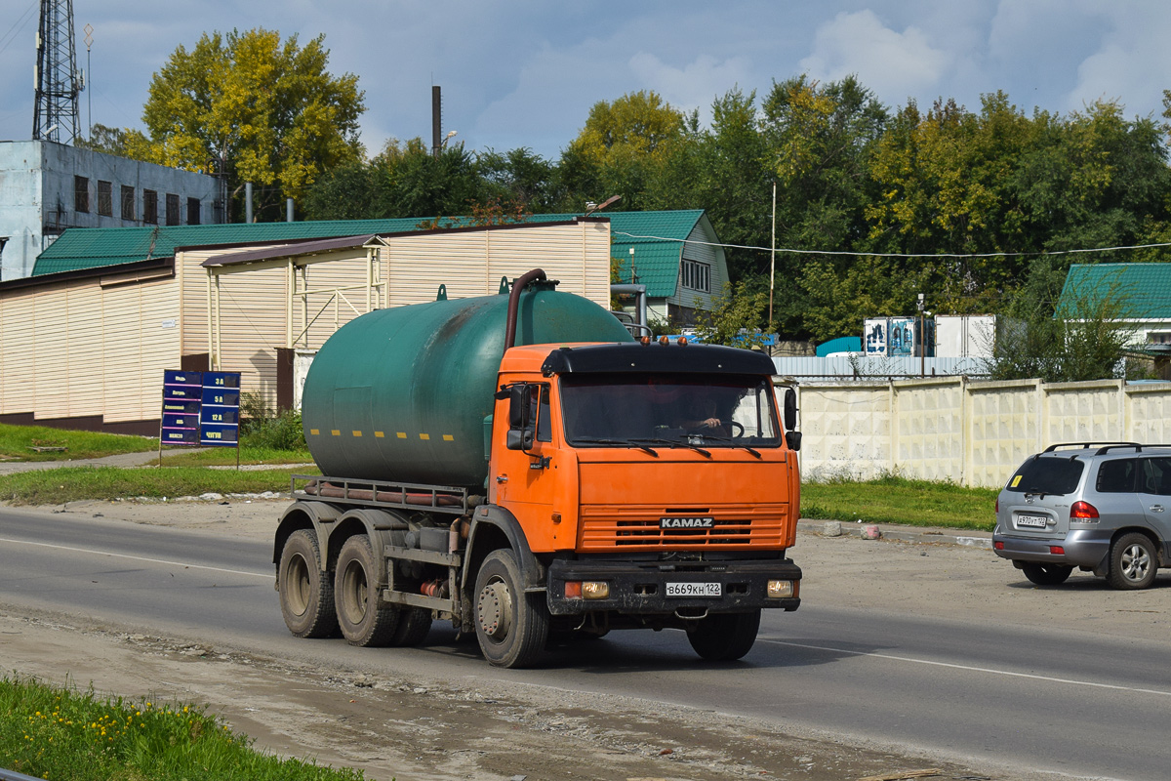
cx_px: 586
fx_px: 2683
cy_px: 390
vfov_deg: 16.6
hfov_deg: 24.6
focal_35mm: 82
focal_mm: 55
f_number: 7.1
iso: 200
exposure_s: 1/1250
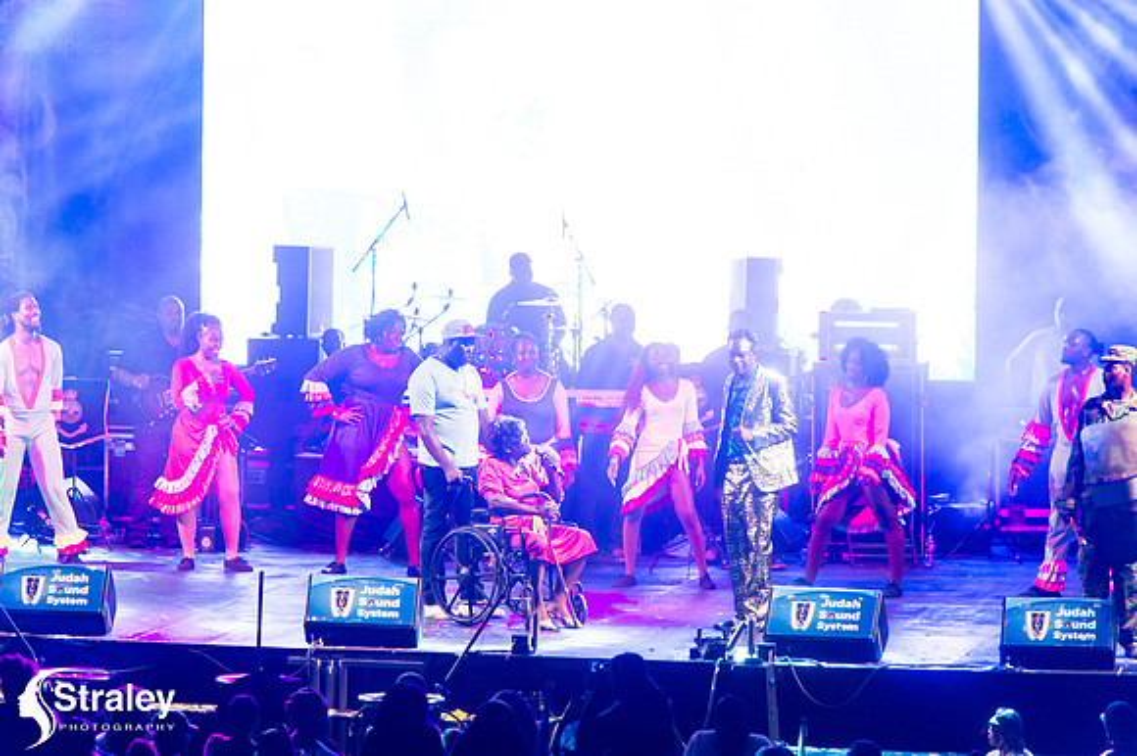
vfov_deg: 5.1
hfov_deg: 7.6
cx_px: 568
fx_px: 8522
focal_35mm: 270
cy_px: 378
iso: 3200
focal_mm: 270
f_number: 5.6
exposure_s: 1/200
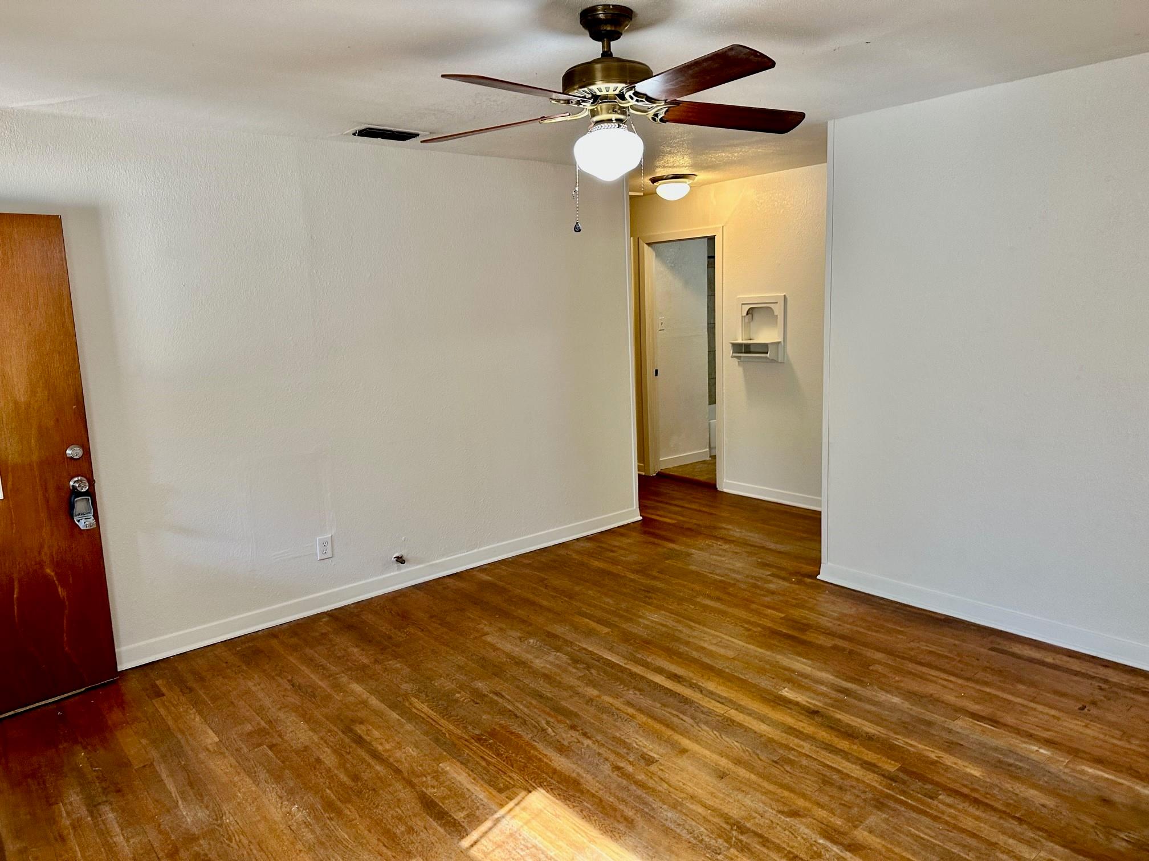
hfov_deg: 71.6
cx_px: 574
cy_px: 430
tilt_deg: -9.8
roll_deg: +2.0
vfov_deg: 56.8
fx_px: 797
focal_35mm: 24
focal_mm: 6.86
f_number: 1.78
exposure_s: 1/60
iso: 200
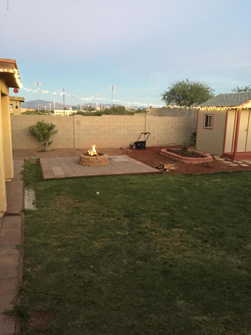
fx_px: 280
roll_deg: -0.4
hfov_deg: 48.2
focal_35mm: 29
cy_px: 168
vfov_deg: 61.7
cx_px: 126
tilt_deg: -10.0
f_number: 2.2
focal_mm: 4.15
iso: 250
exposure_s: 1/15
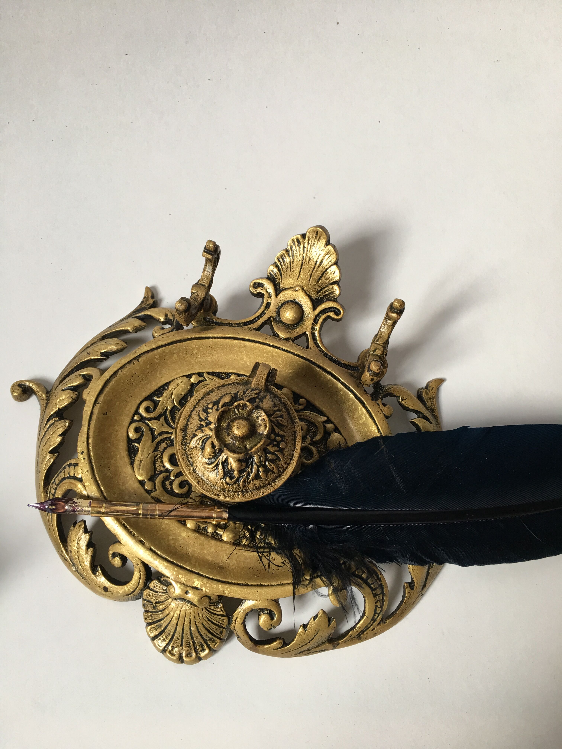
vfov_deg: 61.7
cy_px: 374
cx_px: 281
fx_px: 628
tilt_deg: -71.8
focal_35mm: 29
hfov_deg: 48.2
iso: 32
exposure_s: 1/33
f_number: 2.2
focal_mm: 4.15
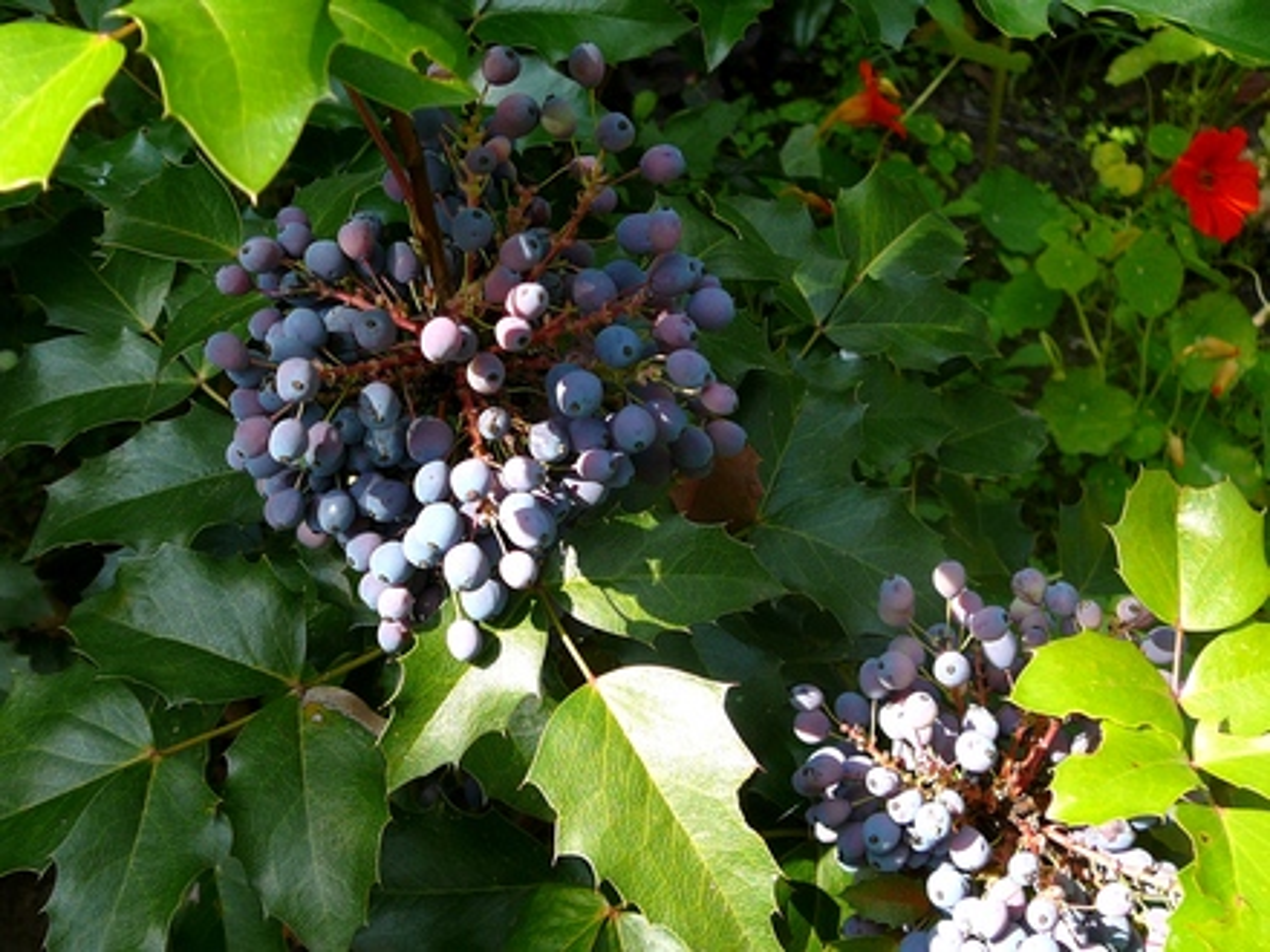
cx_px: 635
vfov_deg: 40.7
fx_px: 1284
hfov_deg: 52.6
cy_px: 476
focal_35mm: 35
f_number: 2.8
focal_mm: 5.2
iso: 80
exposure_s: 1/320
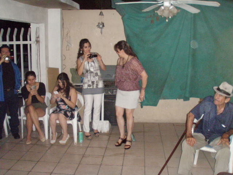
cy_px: 88
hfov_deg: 49.0
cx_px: 116
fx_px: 256
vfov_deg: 37.7
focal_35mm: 38
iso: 800
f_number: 3.5
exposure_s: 1/30
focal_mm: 6.7
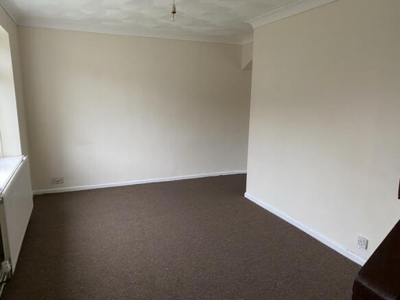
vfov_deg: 53.0
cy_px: 150
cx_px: 200
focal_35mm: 26
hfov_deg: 67.3
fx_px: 300
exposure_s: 1/60
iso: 200
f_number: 1.8
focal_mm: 4.25
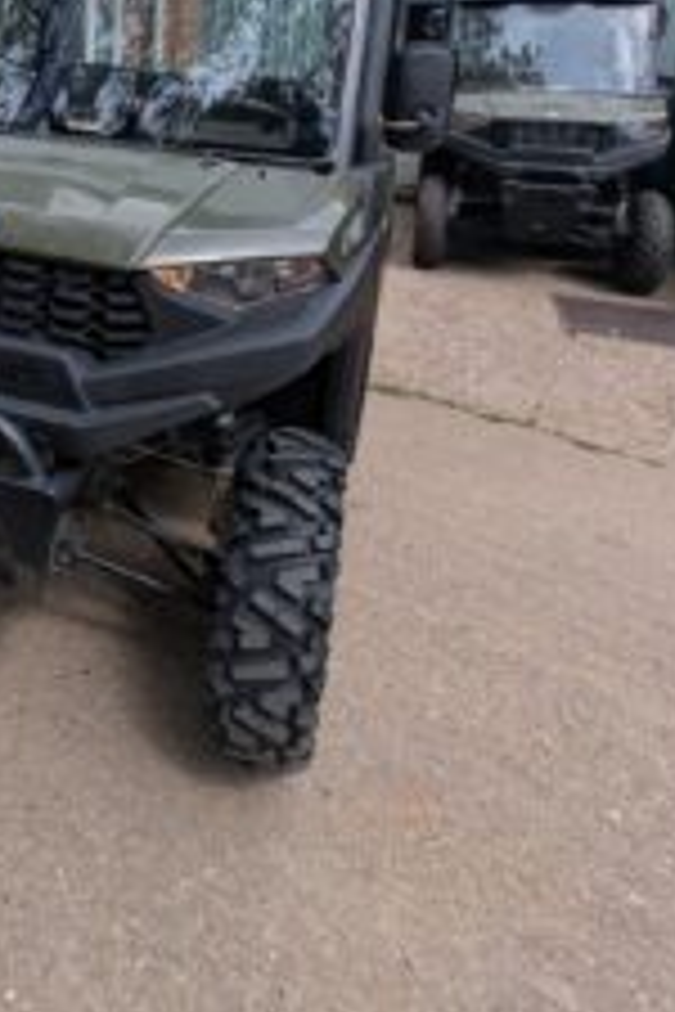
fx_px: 675
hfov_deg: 49.4
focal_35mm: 24
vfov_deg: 67.5
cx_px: 117
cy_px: 216
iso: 44
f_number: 2.2
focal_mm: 1.95
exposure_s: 1/1272
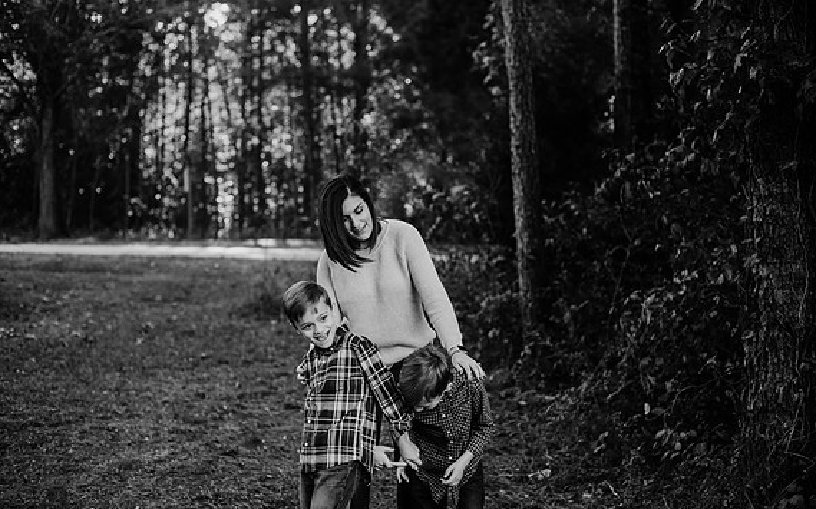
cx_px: 412
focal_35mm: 52
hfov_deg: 38.9
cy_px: 263
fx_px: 1156
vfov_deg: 24.8
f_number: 2.5
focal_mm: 50
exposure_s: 1/800
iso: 400
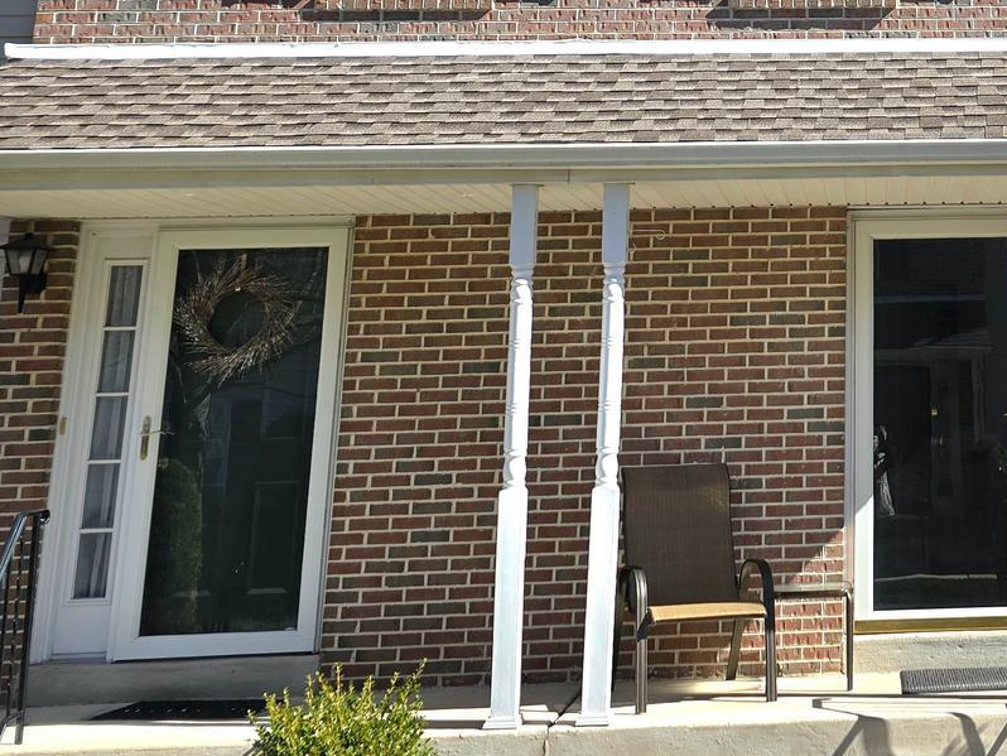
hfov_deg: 30.6
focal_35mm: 59
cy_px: -1
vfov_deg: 23.8
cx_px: 979
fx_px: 1717
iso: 12
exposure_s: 1/526
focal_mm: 6.3
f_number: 1.7
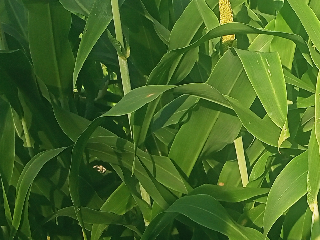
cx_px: 310
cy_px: 96
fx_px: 675
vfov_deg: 20.1
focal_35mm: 73
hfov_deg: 25.5
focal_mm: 4.05
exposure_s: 1/725
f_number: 1.8
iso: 112
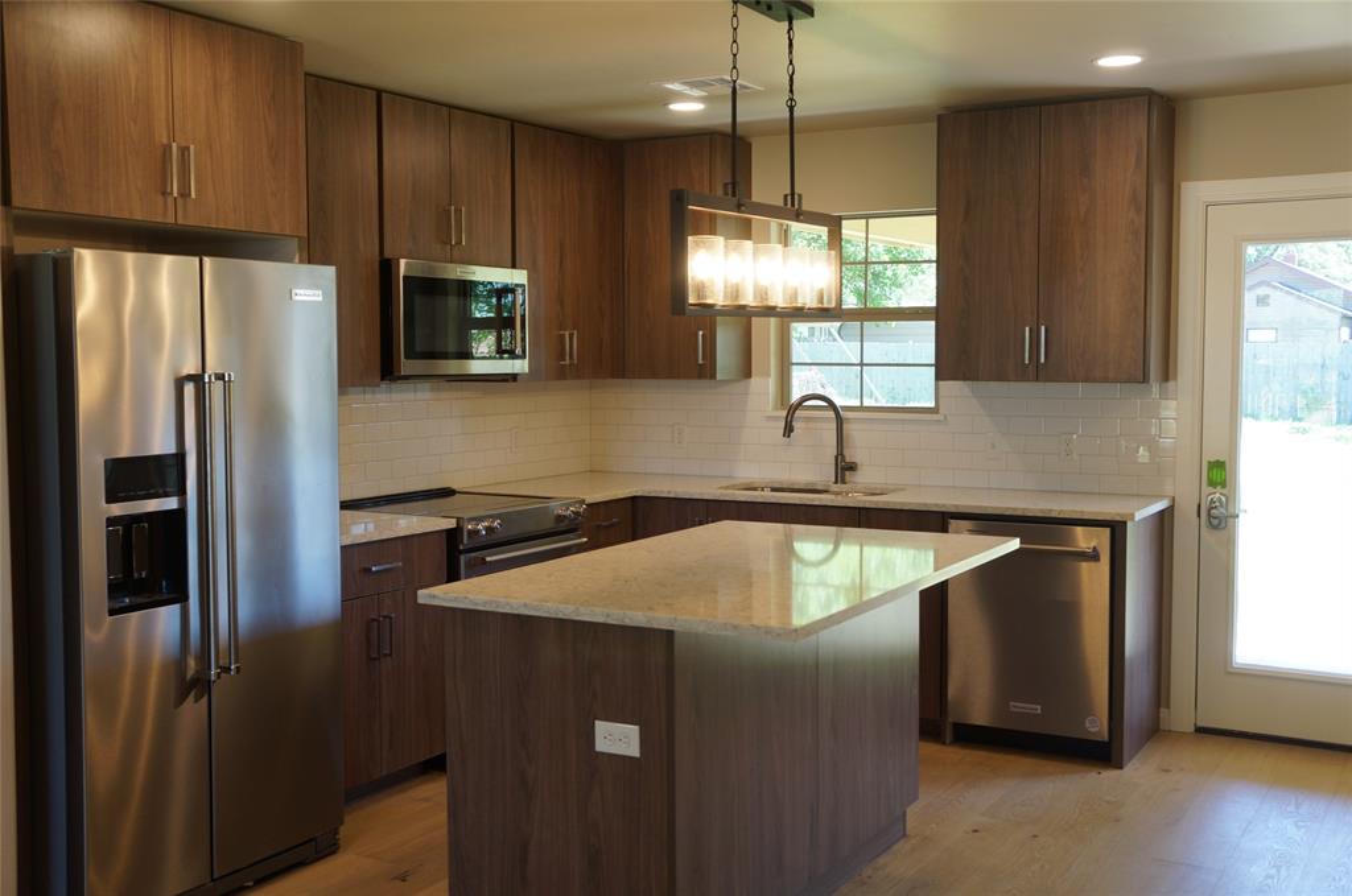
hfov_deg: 51.4
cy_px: 448
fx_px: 1406
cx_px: 676
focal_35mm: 38
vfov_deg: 35.4
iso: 250
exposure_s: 1/60
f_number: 4
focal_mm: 25
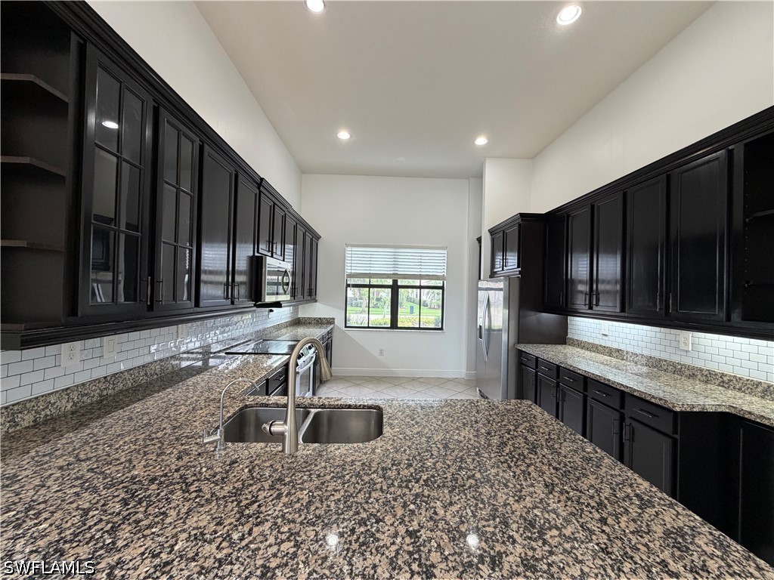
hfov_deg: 102.1
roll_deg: -1.2
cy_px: 290
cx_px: 387
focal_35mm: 14
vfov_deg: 85.7
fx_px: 313
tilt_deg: -0.3
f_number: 2.2
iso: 250
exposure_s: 1/60
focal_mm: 2.22
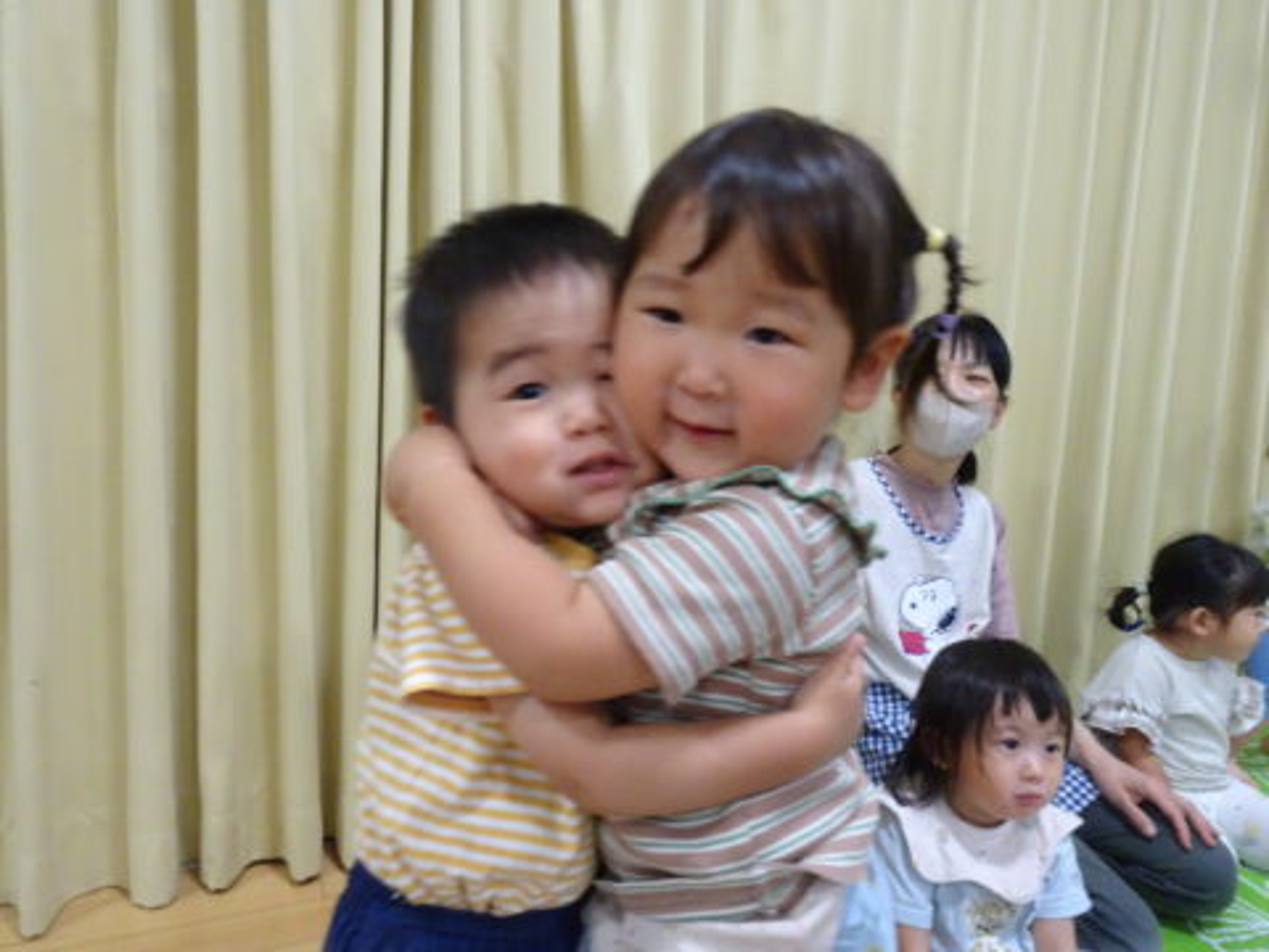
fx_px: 880
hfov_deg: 71.6
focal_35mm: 24
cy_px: 476
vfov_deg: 56.8
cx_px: 634
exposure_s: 1/30
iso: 1000
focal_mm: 4.1
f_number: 3.5
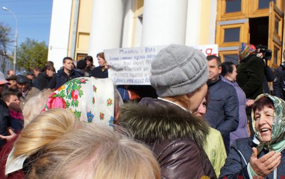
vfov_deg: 29.2
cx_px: 162
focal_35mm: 44
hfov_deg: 45.1
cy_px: 105
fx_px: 342
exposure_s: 1/500
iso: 100
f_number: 7.1
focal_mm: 20
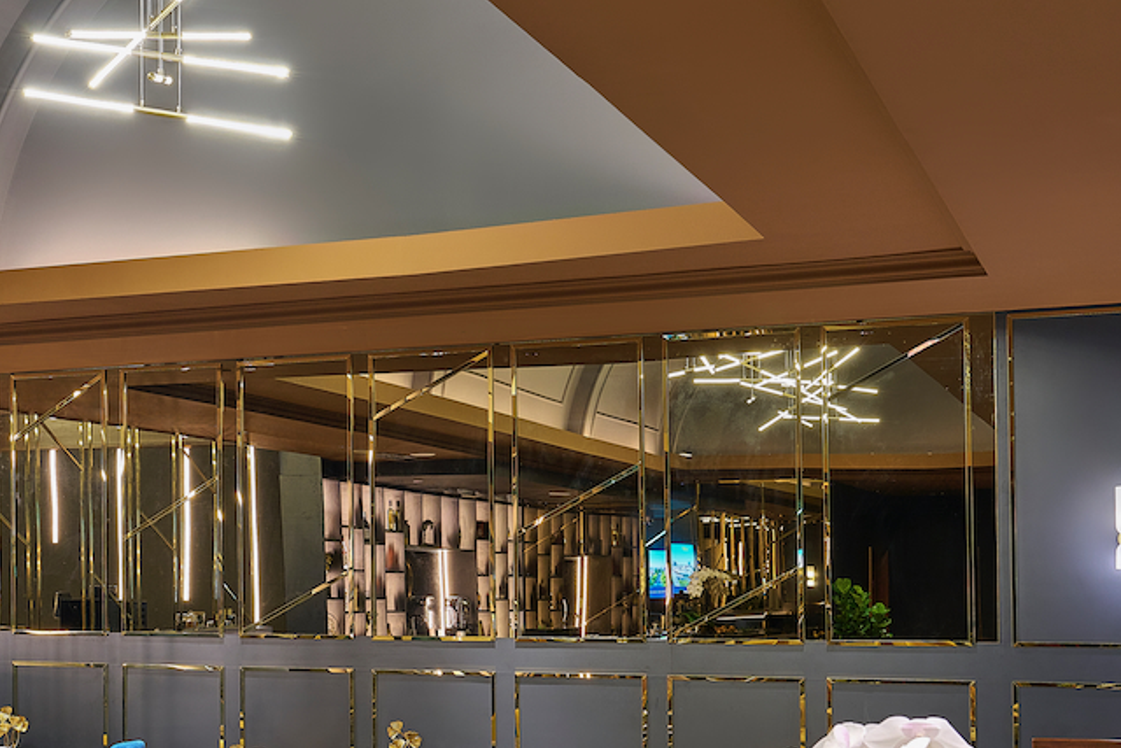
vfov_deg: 21.7
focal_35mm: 62
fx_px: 1931
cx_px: 156
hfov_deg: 31.2
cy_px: 589
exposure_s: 1/3
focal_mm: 31
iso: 400
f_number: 8
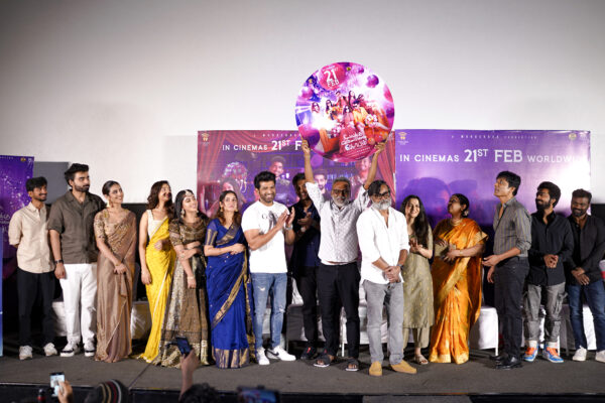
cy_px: 202
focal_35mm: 35
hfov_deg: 54.4
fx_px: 588
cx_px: 302
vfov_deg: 37.9
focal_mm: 35
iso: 125
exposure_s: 1/100
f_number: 1.6
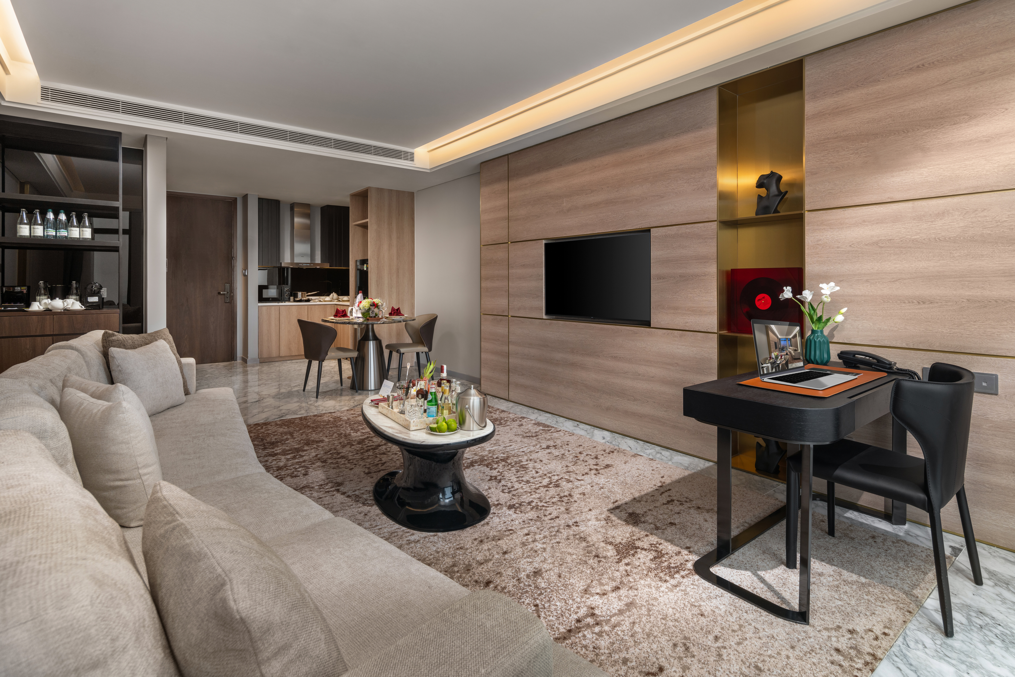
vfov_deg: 70.4
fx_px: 479
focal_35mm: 17
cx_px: 508
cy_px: 338
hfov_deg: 93.3
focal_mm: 17
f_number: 9
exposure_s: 1/8
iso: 160
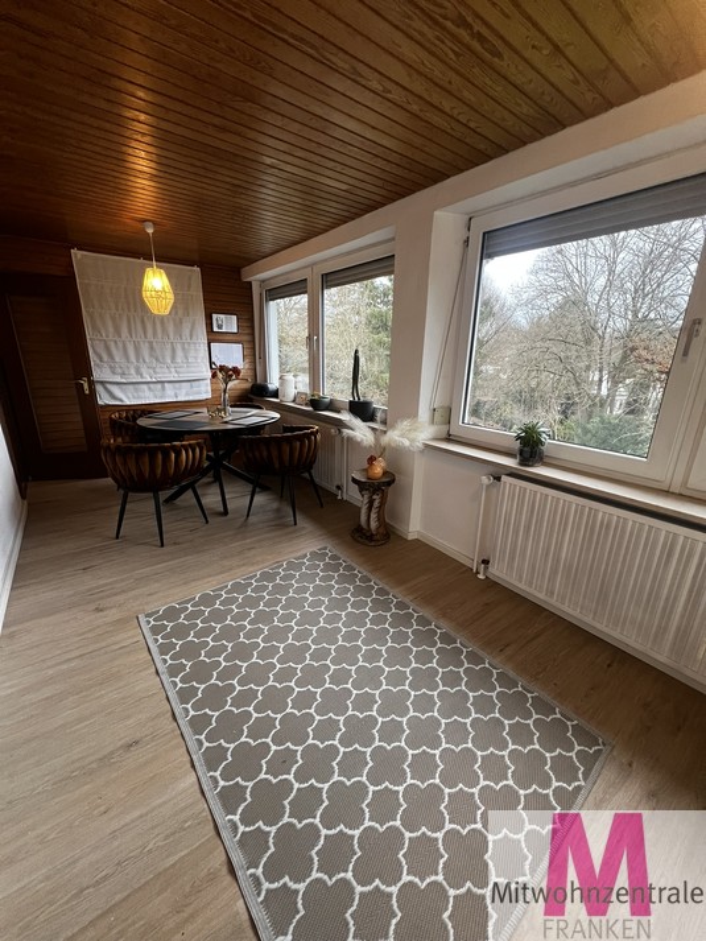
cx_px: 353
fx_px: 353
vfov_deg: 106.2
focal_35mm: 13
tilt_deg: -17.4
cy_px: 470
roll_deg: +0.3
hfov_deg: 89.9
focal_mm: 1.57
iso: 250
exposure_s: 1/100
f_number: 1.8
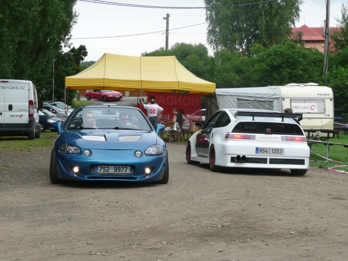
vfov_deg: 17.6
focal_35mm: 84
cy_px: 130
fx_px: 844
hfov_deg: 23.3
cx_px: 174
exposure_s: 1/320
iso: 100
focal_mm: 13.7
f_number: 4.7
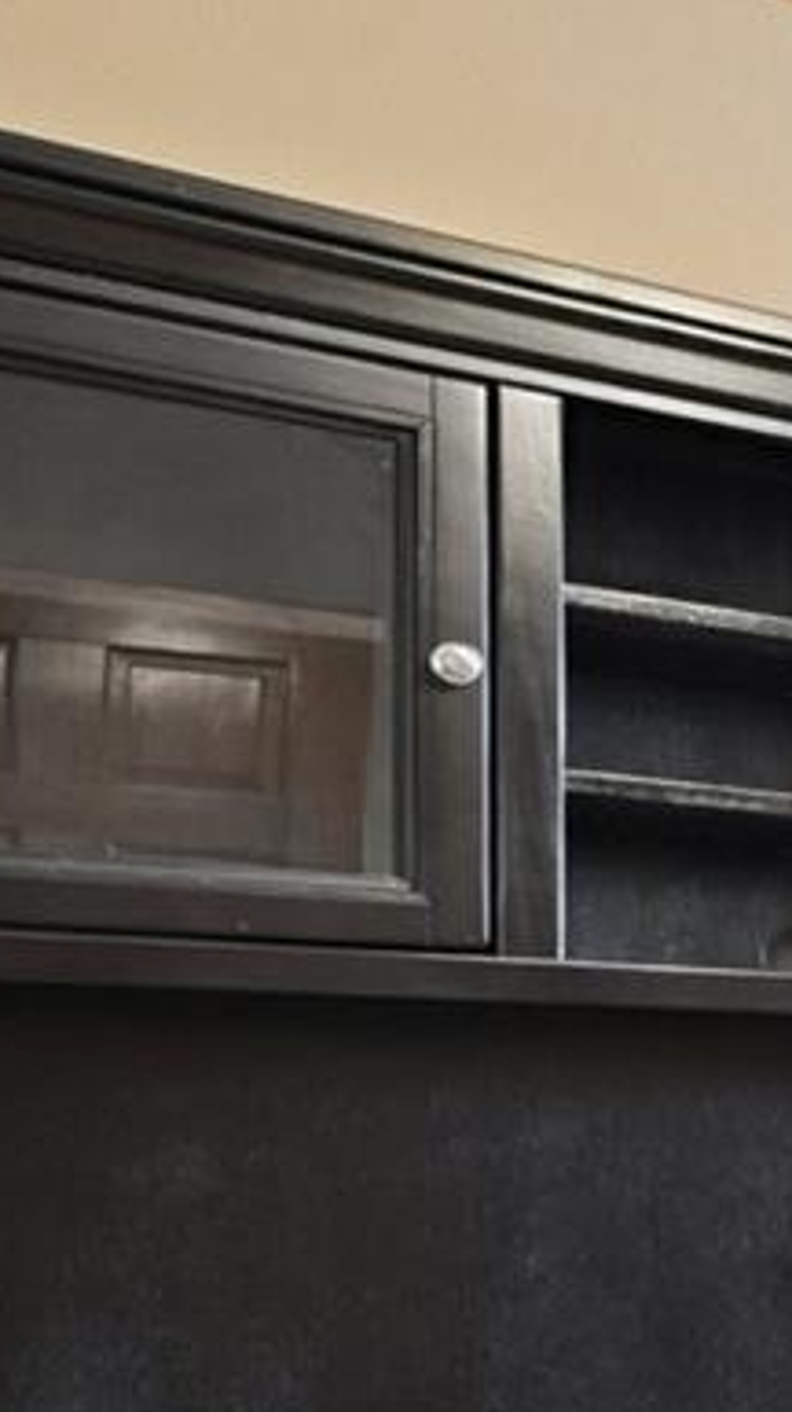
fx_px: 2363
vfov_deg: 32.1
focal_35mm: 63
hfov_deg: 11.1
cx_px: 2420
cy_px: 1185
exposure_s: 1/2.5
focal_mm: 14.5
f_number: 10
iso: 400
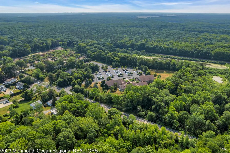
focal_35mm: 25
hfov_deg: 71.3
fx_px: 160
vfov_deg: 51.2
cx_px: 127
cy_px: 72
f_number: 2.8
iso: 100
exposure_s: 1/2500
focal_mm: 8.38
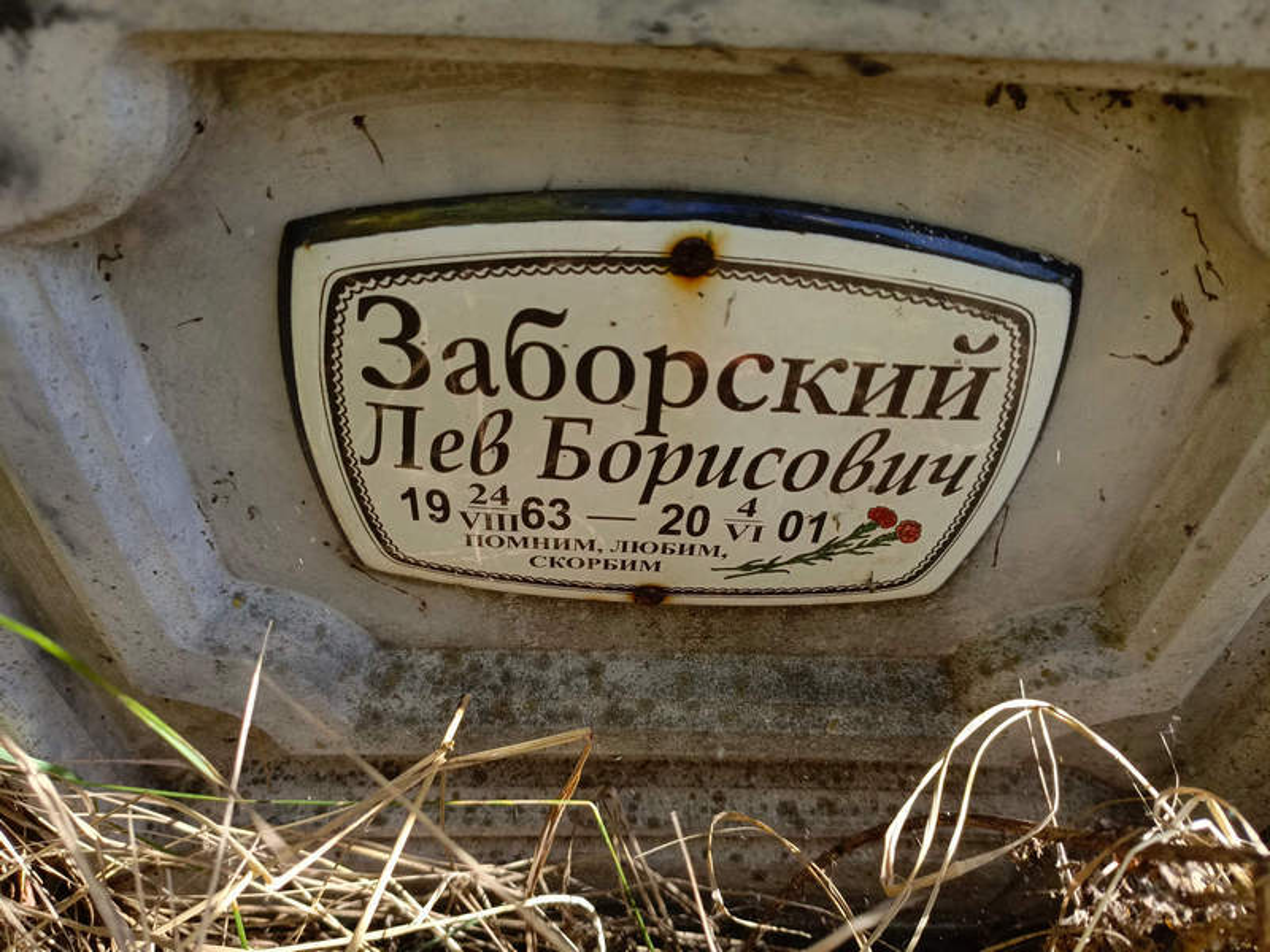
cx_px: 635
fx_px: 917
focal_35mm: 25
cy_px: 476
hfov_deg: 69.4
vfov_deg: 54.9
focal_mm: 4.76
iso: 110
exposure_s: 1/191
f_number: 1.69
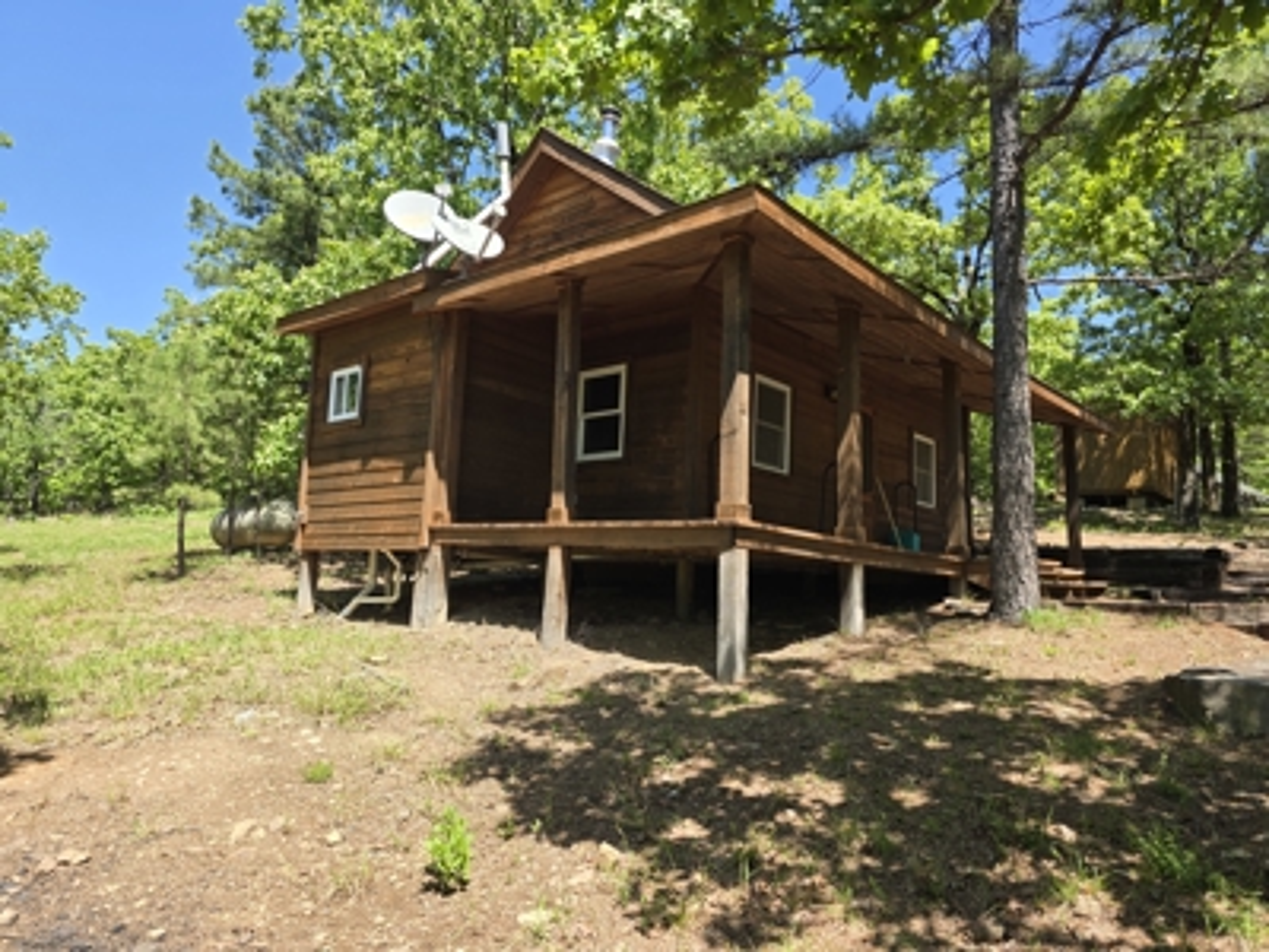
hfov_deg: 73.9
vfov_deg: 58.9
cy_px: 476
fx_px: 843
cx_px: 634
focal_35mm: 23
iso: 12
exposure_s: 1/252
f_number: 1.7
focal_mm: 6.3
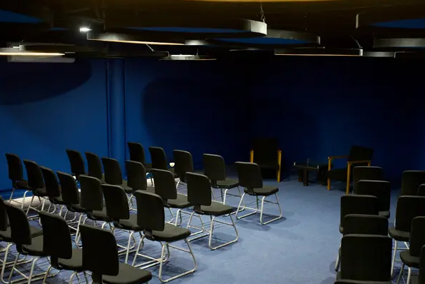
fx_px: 555
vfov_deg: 28.7
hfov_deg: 41.8
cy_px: 151
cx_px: 246
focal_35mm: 47
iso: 1600
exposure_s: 1/400
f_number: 2.5
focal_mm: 35
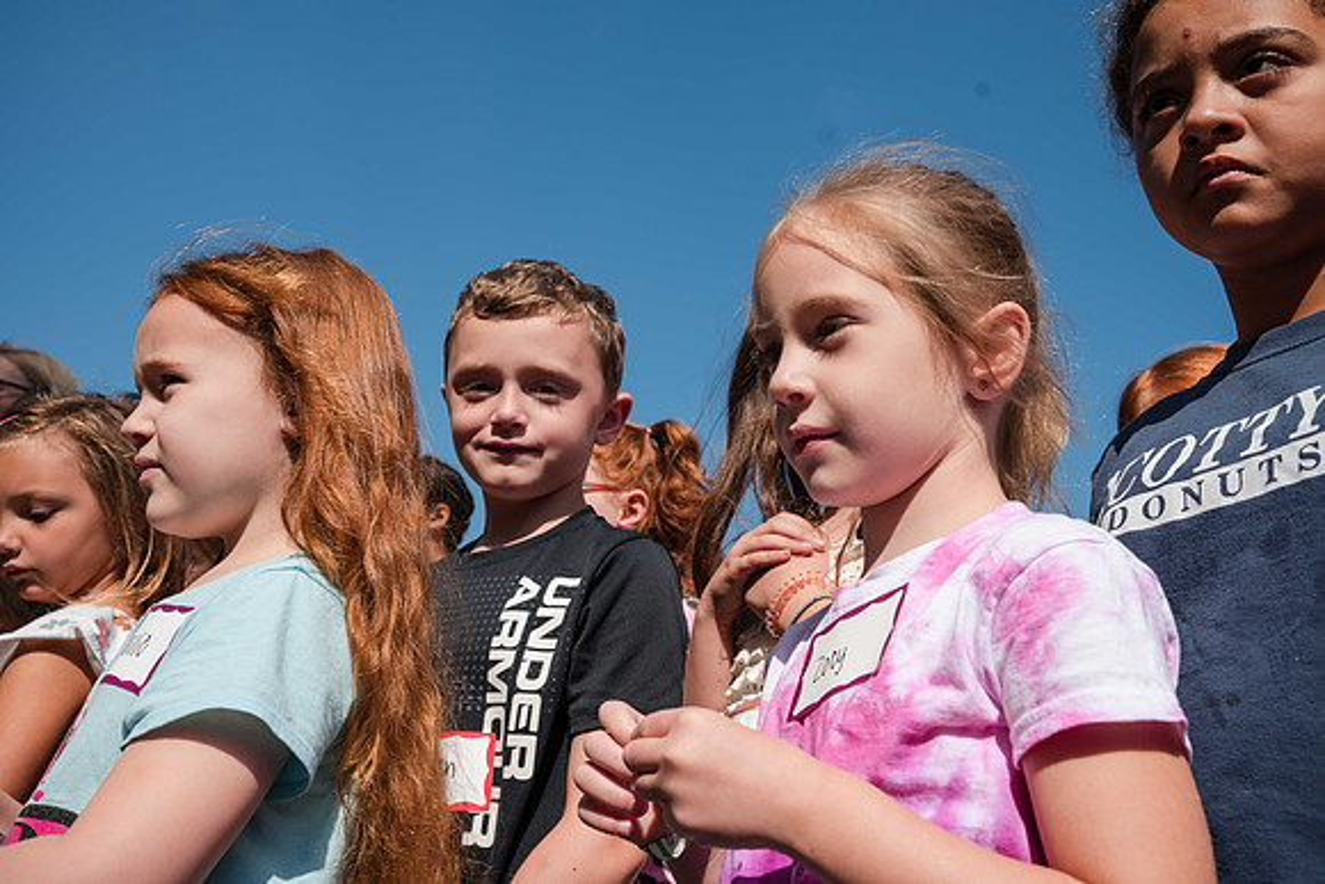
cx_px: 669
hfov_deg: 61.9
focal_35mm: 30
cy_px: 415
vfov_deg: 43.6
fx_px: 1105
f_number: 7.1
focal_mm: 28
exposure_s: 1/400
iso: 100
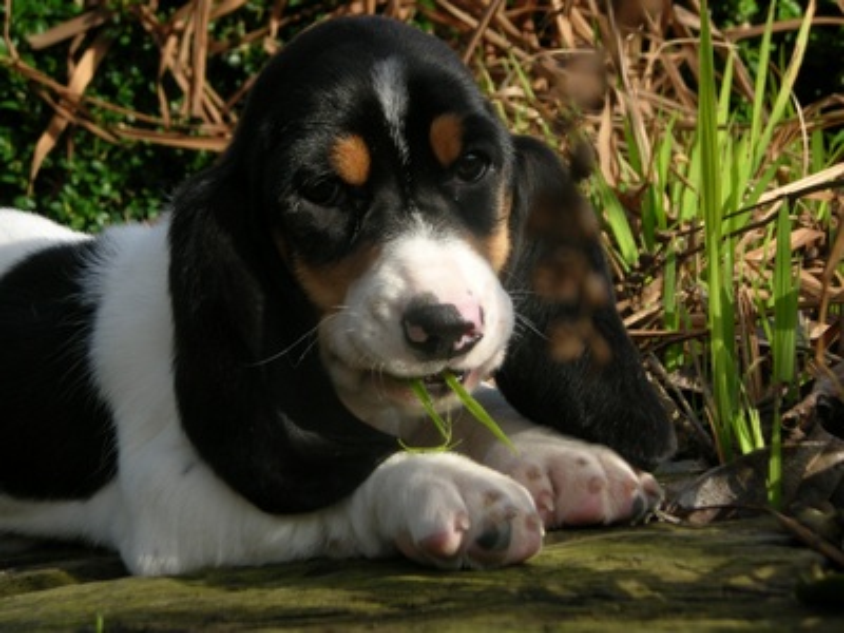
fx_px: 3023
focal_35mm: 124
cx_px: 422
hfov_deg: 15.9
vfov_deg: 12.0
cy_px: 316
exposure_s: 1/257
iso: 50
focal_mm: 20.4
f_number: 5.1
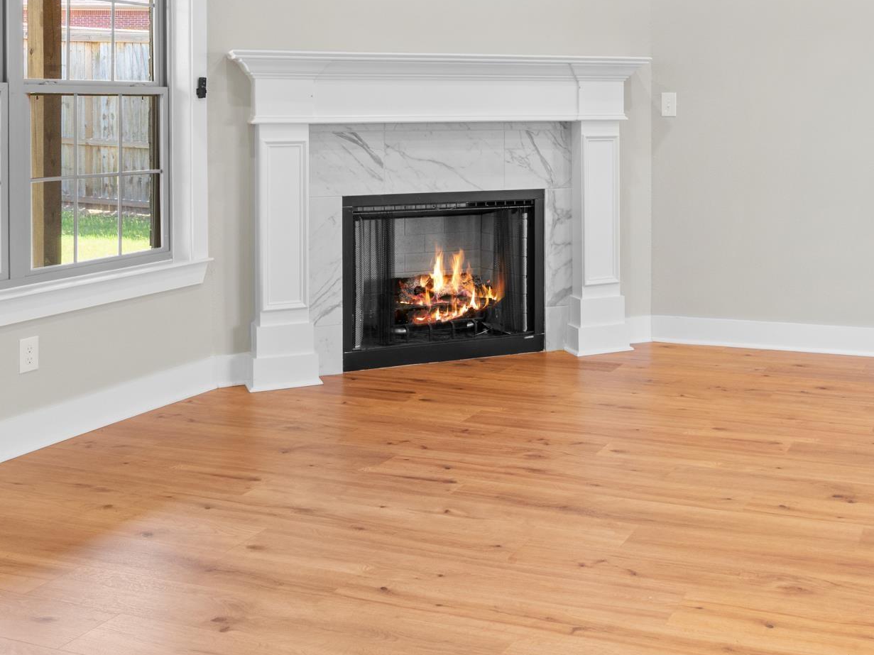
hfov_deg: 43.6
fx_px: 1065
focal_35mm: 42
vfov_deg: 33.0
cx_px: 621
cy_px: 110
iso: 200
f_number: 9
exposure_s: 1/2
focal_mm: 14.4
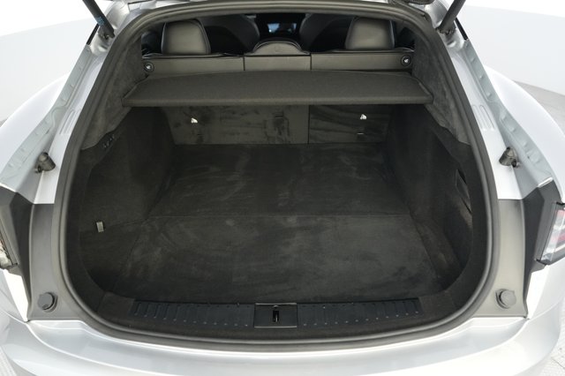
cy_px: 188
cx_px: 282
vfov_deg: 46.4
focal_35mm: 28
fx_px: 439
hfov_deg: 65.5
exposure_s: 1/160
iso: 6400
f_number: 2.8
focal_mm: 28
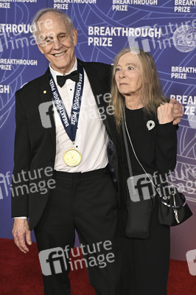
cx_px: 98
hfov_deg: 28.0
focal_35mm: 48
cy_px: 148
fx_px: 393
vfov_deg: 41.1
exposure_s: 1/320
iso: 2000
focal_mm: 48
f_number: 4
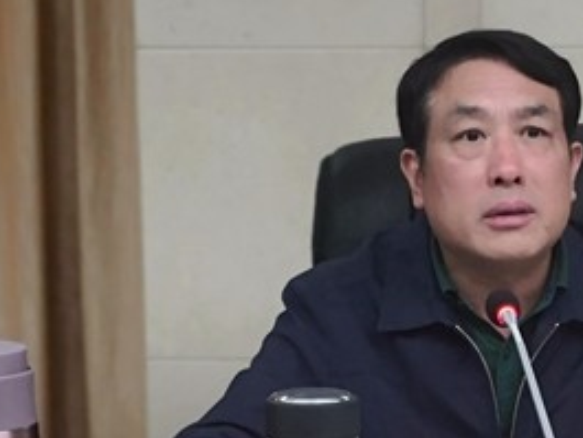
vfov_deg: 14.5
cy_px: 337
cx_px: 449
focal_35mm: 102
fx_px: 1719
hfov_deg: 19.1
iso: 160
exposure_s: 1/50
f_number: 1.6
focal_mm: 3.95
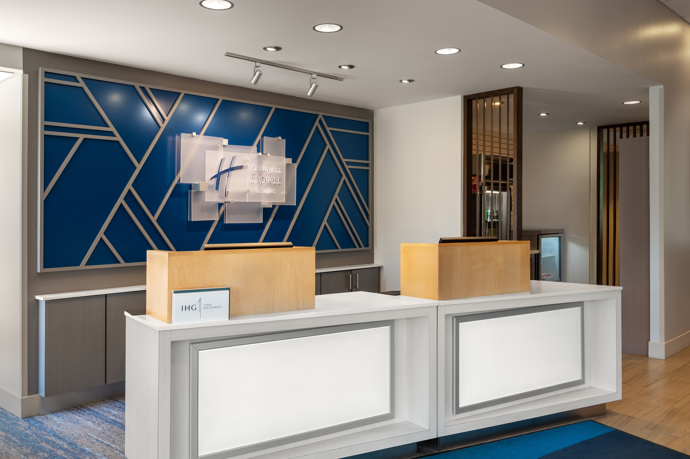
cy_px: 230
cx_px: 345
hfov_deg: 62.0
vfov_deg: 43.6
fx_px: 575
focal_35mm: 30
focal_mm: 30
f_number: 10
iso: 100
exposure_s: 1/100
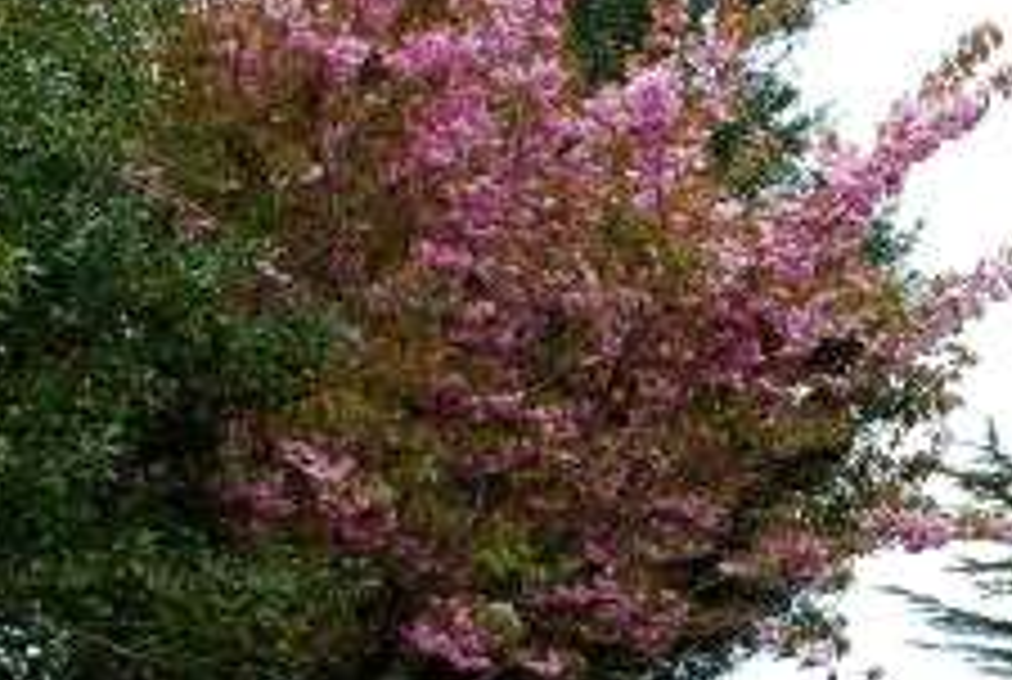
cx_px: 918
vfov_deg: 20.6
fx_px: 1859
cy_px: 446
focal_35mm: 66
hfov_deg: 29.2
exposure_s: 1/100
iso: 200
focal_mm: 18
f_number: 9
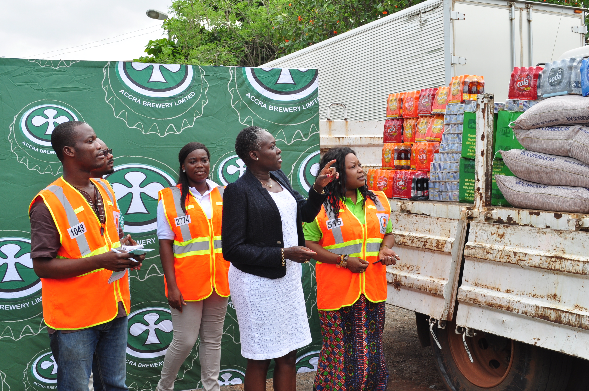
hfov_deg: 41.2
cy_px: 196
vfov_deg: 28.0
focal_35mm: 48
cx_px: 294
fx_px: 784
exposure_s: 1/125
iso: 200
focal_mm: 32
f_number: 9
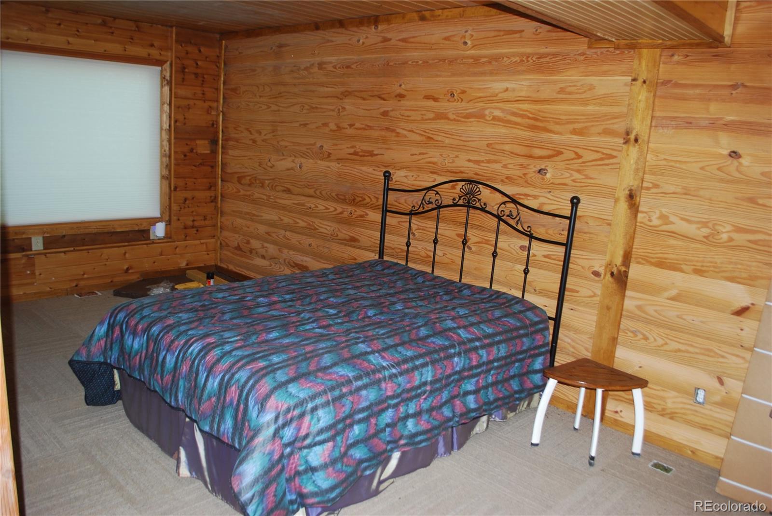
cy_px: 258
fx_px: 580
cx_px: 386
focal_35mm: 27
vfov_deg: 48.0
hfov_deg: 67.3
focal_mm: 18
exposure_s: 1/60
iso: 220
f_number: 3.8
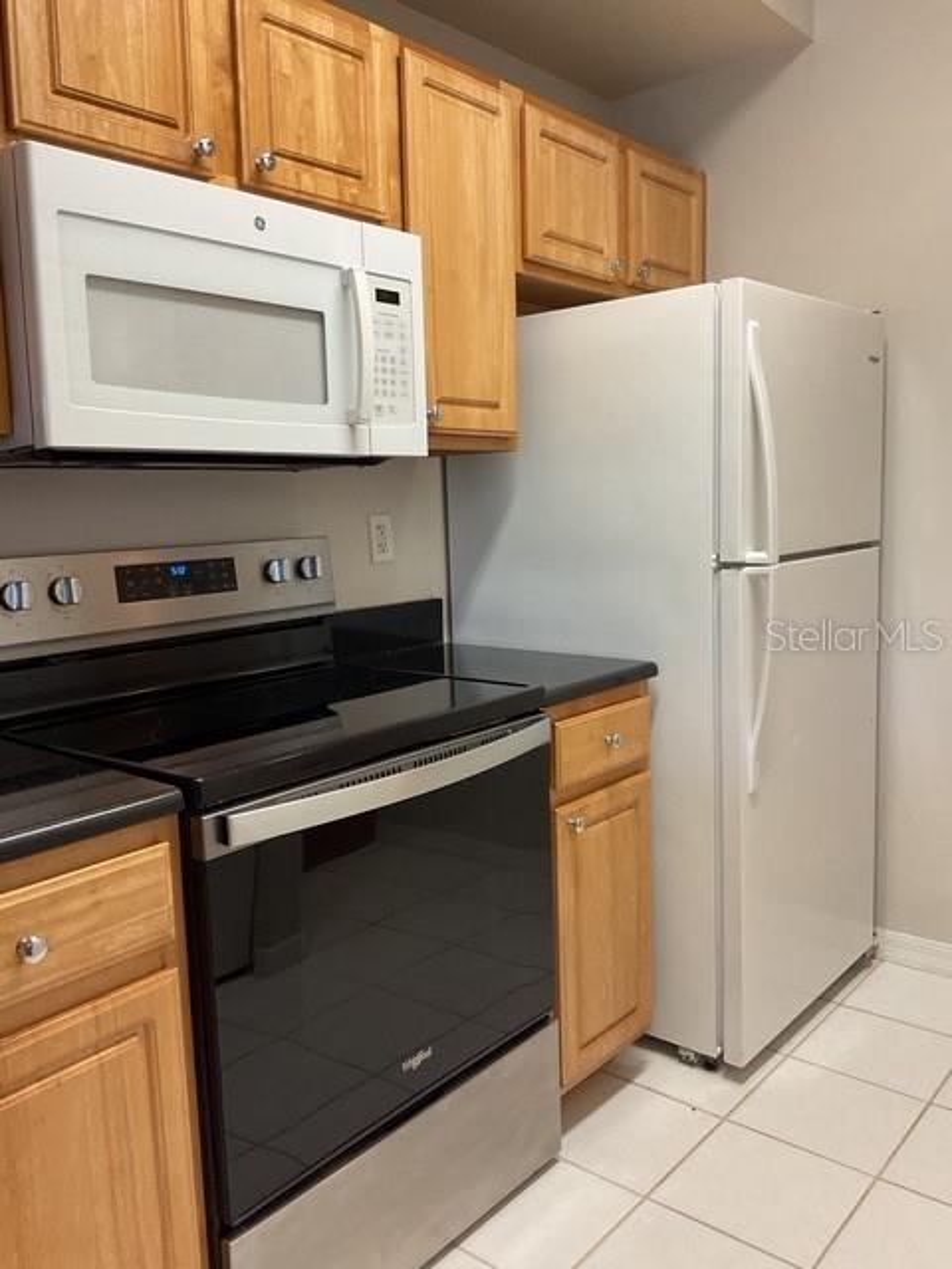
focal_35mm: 29
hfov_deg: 48.2
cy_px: 634
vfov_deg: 61.7
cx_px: 476
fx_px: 1063
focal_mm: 3
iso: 100
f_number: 1.8
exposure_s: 1/60
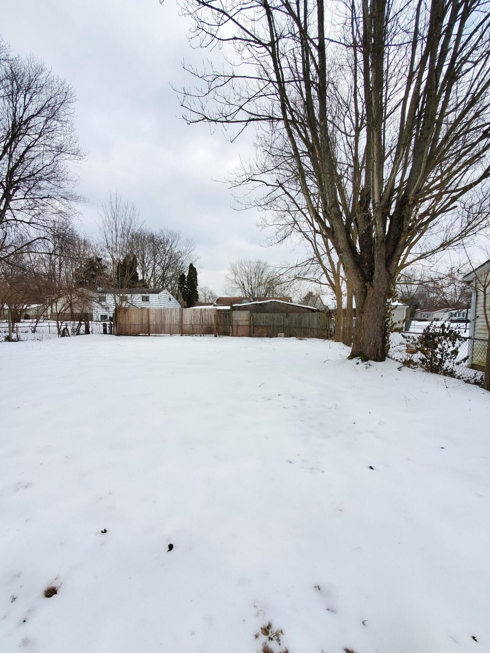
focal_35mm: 14
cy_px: 334
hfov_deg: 85.7
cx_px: 244
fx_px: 264
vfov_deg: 102.0
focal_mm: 1.8
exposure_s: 1/438
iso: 50
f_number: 2.2
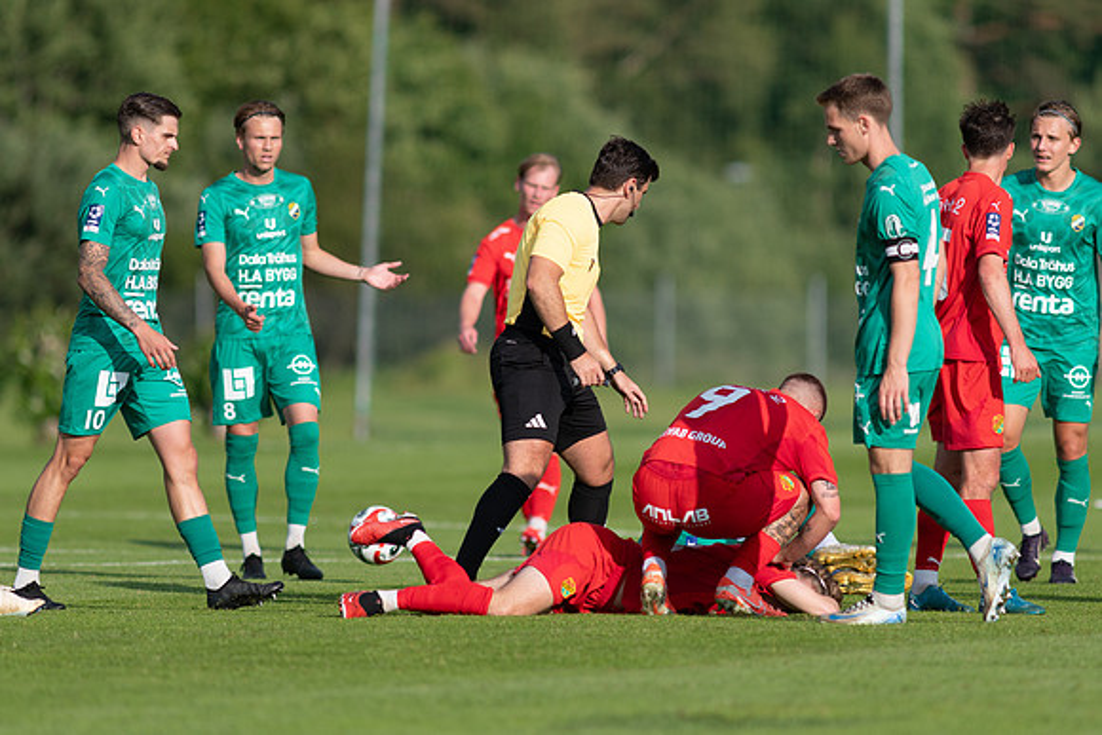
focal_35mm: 450
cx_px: 551
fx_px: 13778
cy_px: 368
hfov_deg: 4.6
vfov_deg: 3.1
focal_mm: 300
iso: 110
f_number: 3.2
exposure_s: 1/1600
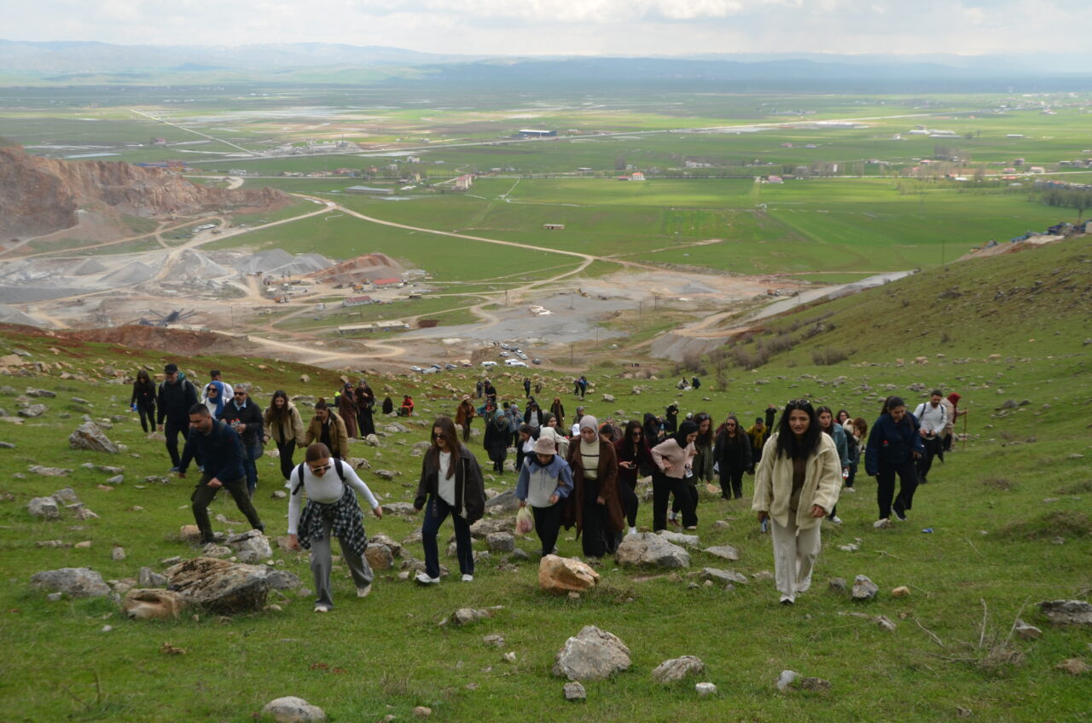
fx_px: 1090
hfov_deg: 53.2
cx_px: 546
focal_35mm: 36
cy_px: 362
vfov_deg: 36.7
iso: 200
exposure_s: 1/250
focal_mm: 24
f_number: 8
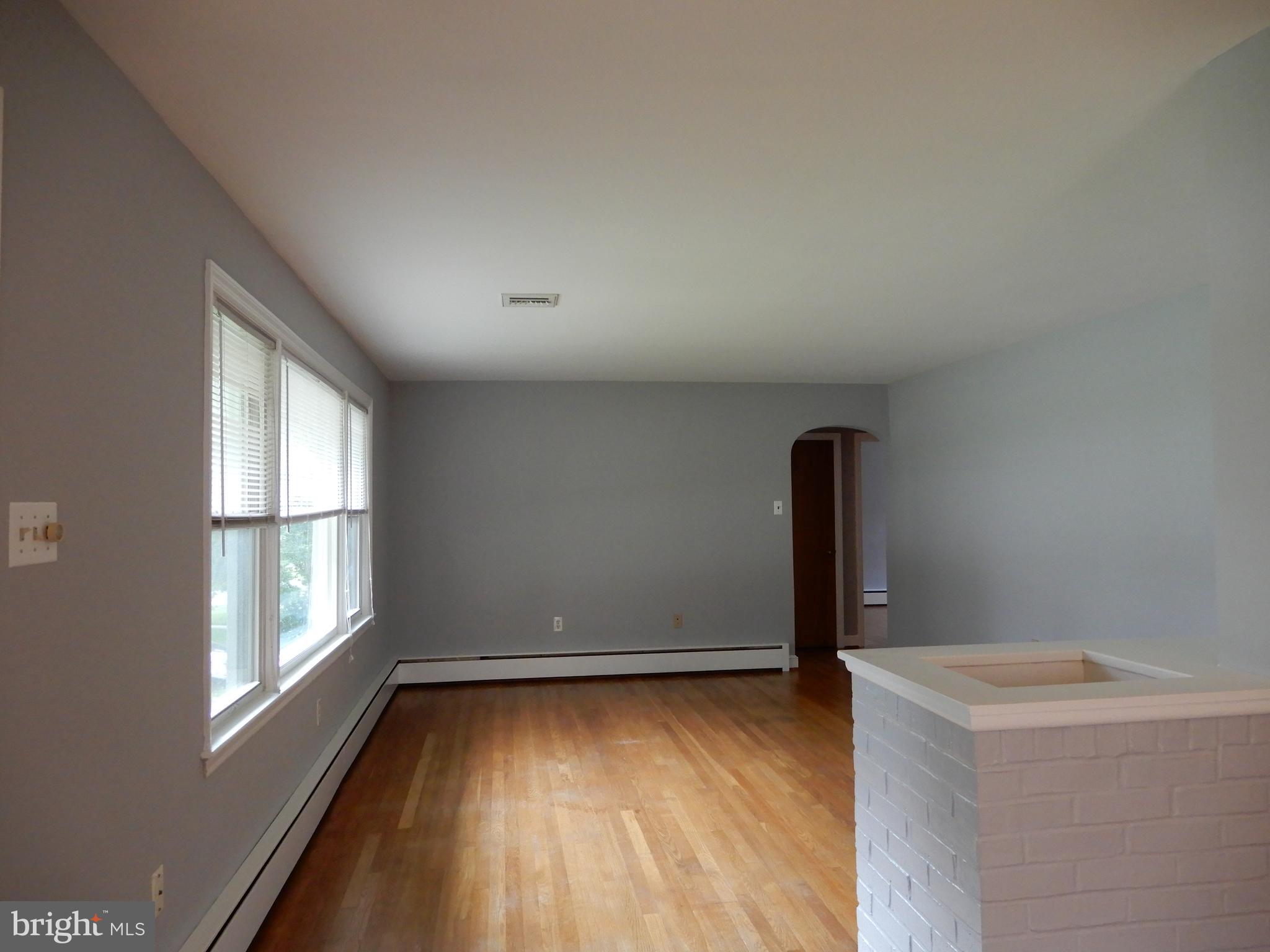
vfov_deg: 56.8
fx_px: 881
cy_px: 476
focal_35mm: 24
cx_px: 635
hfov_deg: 71.6
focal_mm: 4.3
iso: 400
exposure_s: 1/25
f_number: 3.4
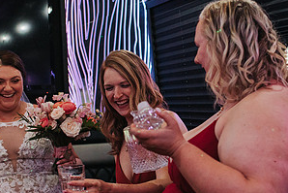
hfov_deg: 24.7
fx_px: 656
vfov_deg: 16.7
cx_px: 171
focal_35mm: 82
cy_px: 120
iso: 1000
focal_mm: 35
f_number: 3.2
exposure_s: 1/200
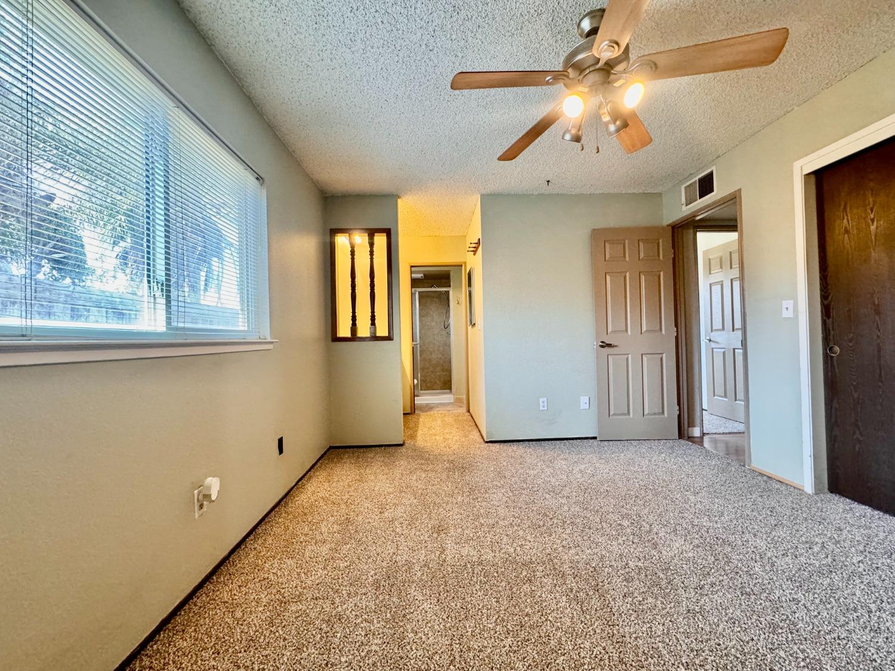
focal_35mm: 14
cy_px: 336
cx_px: 448
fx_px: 362
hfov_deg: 102.1
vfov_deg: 85.7
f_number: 2.2
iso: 320
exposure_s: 1/60
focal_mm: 2.22
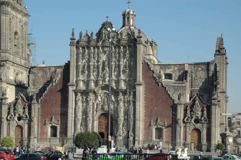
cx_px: 120
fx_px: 521
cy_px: 80
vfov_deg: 17.4
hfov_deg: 26.0
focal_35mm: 78
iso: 400
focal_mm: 52
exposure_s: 1/400
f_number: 10
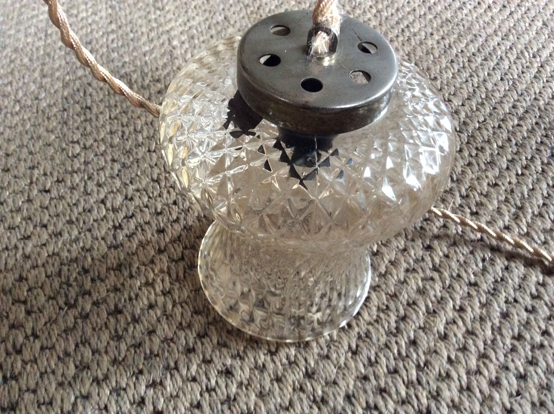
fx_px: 511
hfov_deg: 56.9
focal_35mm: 32
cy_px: 207
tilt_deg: -49.7
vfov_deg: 44.1
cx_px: 277
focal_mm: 3.3
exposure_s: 1/25
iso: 320
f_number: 2.4
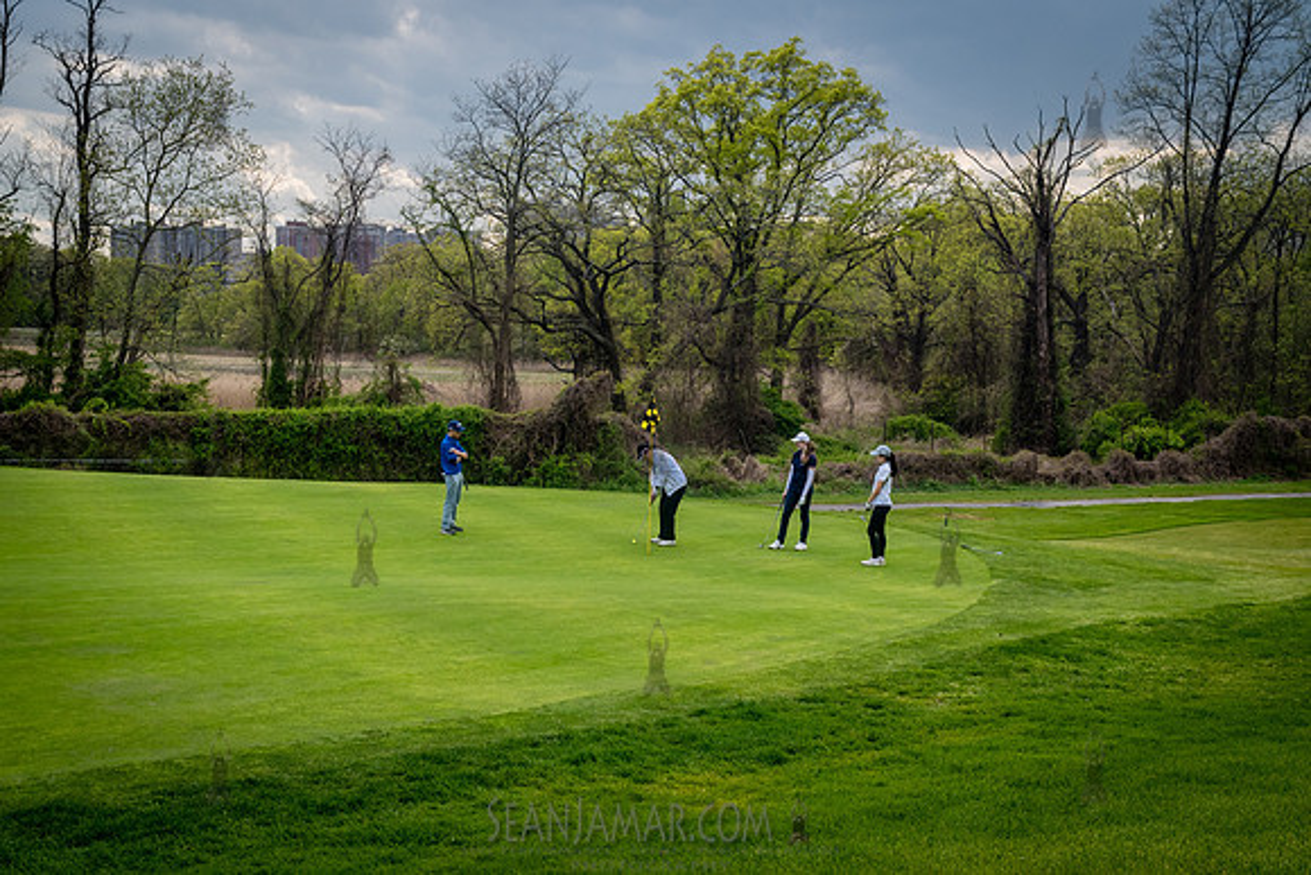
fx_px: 1577
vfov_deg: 31.0
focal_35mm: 43
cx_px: 645
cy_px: 471
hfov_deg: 45.1
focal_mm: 35
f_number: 7.1
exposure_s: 1/1250
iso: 800
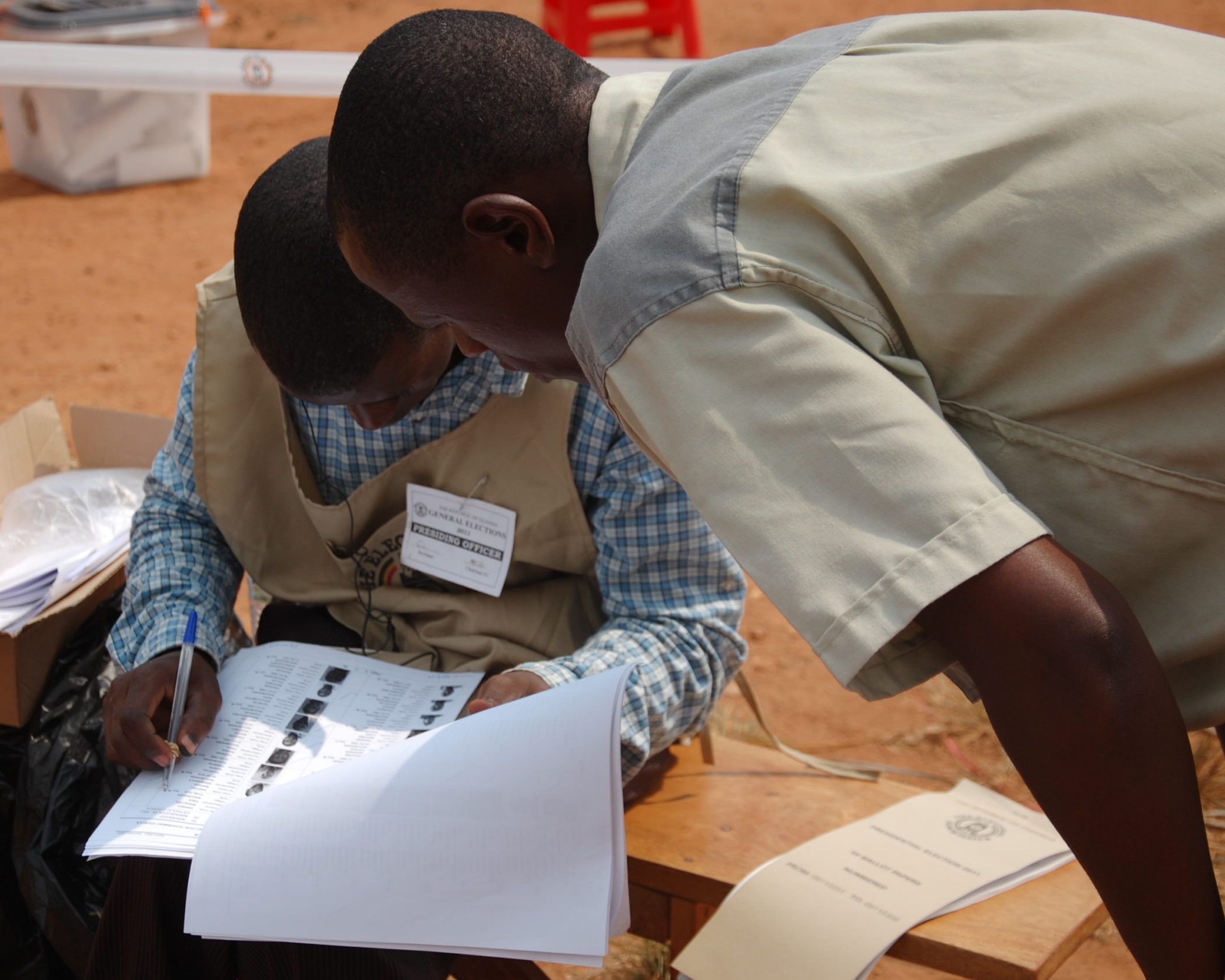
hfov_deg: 23.3
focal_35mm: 82
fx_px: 2973
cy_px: 492
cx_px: 517
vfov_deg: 18.7
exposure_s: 1/1000
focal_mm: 48
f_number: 5
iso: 200
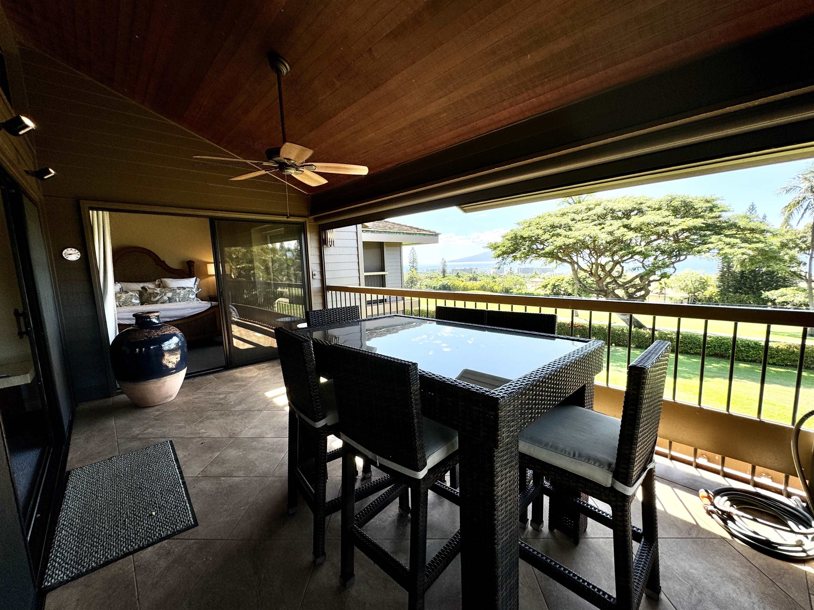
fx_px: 329
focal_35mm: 14
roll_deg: +1.2
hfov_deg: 102.1
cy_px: 305
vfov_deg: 85.7
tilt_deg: -7.5
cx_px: 407
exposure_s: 1/375
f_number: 2.2
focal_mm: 2.22
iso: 40
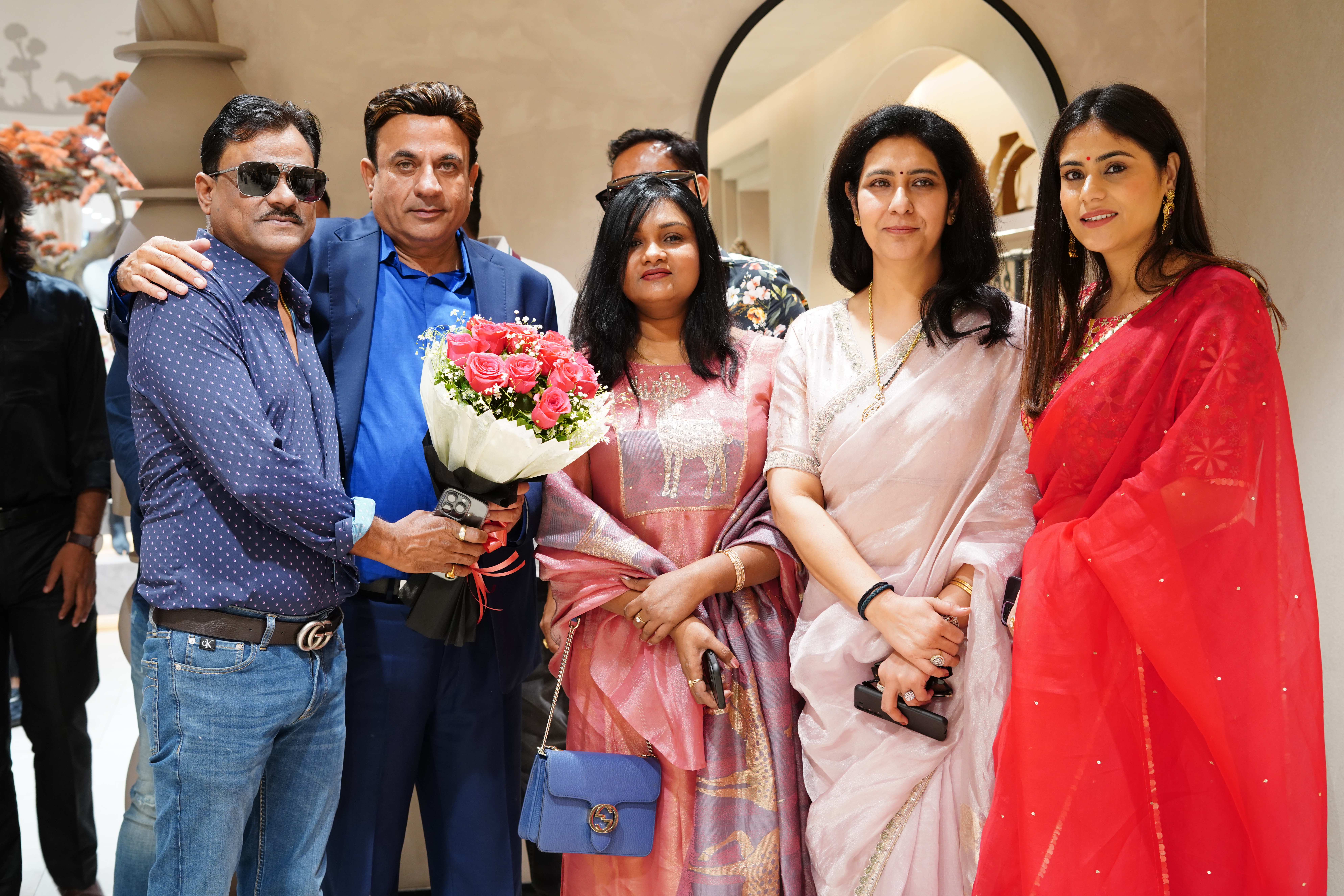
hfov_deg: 39.6
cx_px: 672
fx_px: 1867
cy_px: 448
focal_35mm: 50
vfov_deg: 27.0
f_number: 5
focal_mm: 50
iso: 1250
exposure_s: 1/100
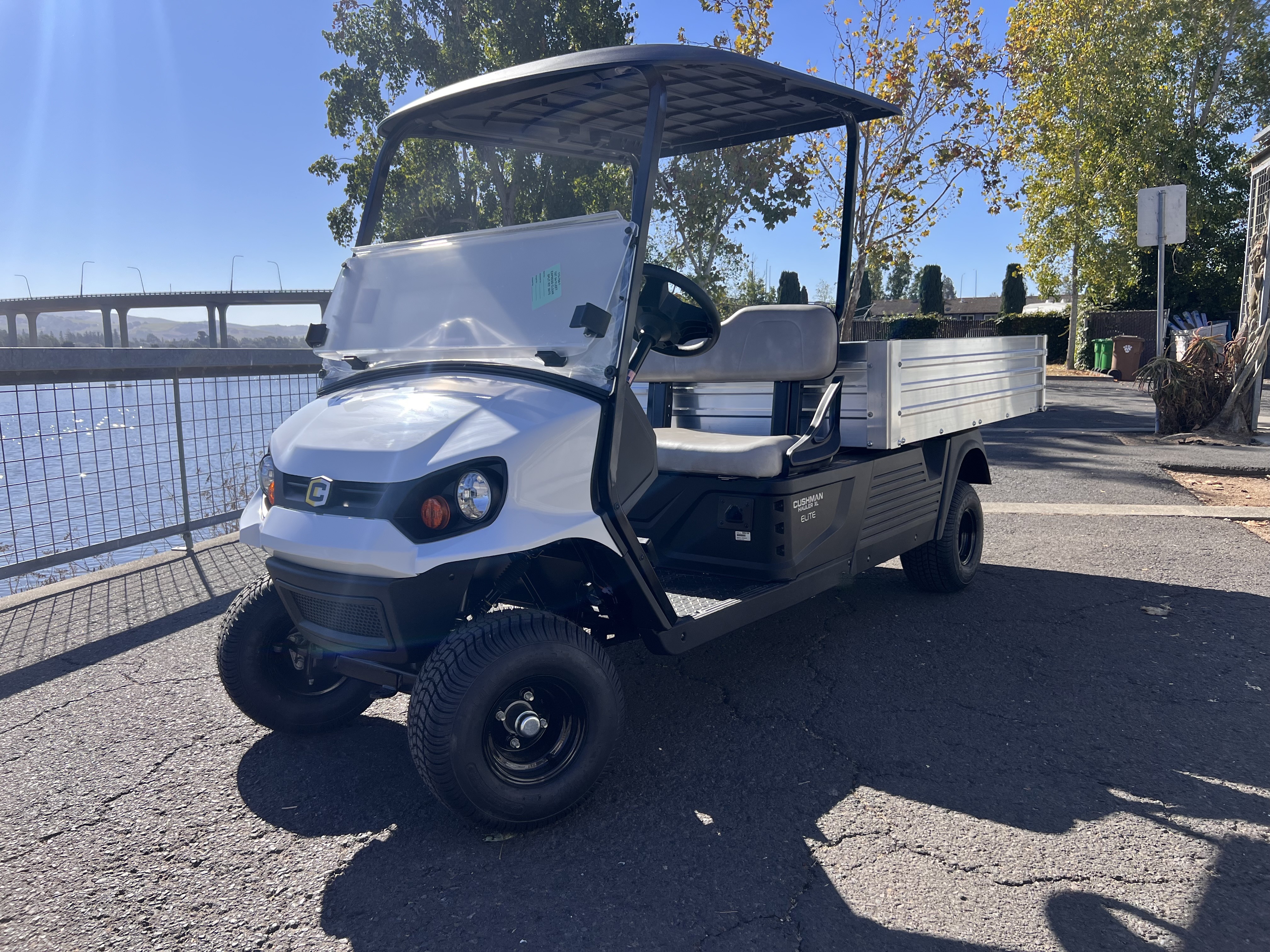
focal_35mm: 26
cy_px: 476
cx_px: 635
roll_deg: +0.3
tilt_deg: -8.9
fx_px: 954
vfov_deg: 53.1
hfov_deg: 67.3
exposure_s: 1/2841
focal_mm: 5.7
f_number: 1.5
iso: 50
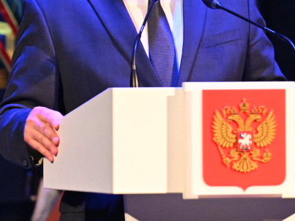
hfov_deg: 2.9
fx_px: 5906
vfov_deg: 2.1
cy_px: -16
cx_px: 49
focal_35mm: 693
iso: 5000
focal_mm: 185
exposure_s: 1/500
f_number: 4
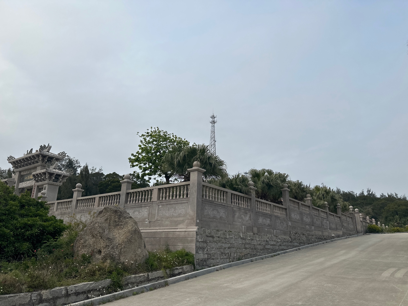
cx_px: 204
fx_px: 283
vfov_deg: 56.8
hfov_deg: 71.6
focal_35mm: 24
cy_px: 153
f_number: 1.78
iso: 80
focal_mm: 6.86
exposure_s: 1/3247
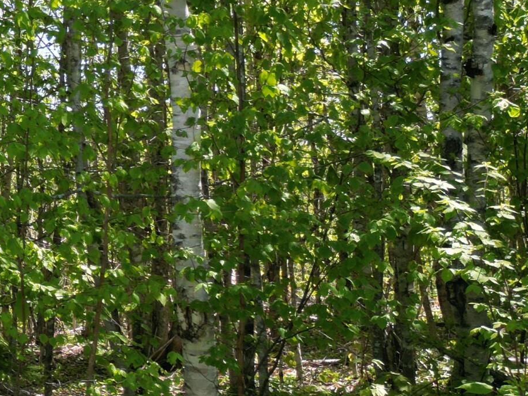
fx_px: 1205
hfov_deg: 20.9
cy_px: 1
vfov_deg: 18.2
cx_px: -268
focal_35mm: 79
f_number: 1.7
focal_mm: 6.72
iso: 130
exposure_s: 1/1000
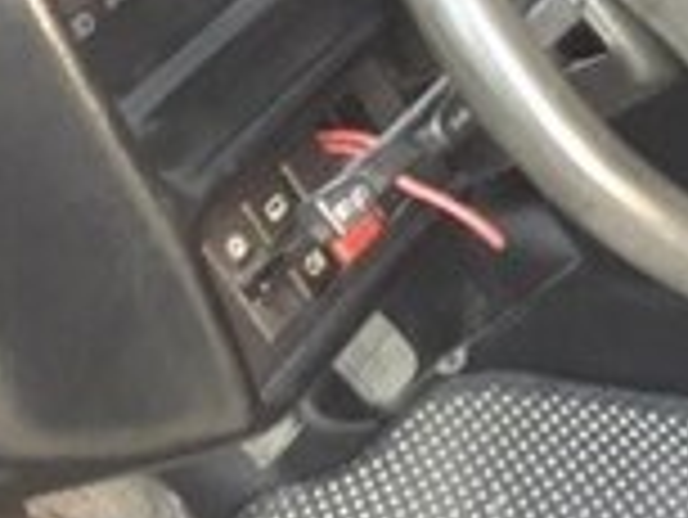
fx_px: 2407
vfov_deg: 12.1
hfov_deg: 14.0
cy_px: -16
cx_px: 1327
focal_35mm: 121
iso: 160
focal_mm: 3.7
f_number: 1.9
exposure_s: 1/17
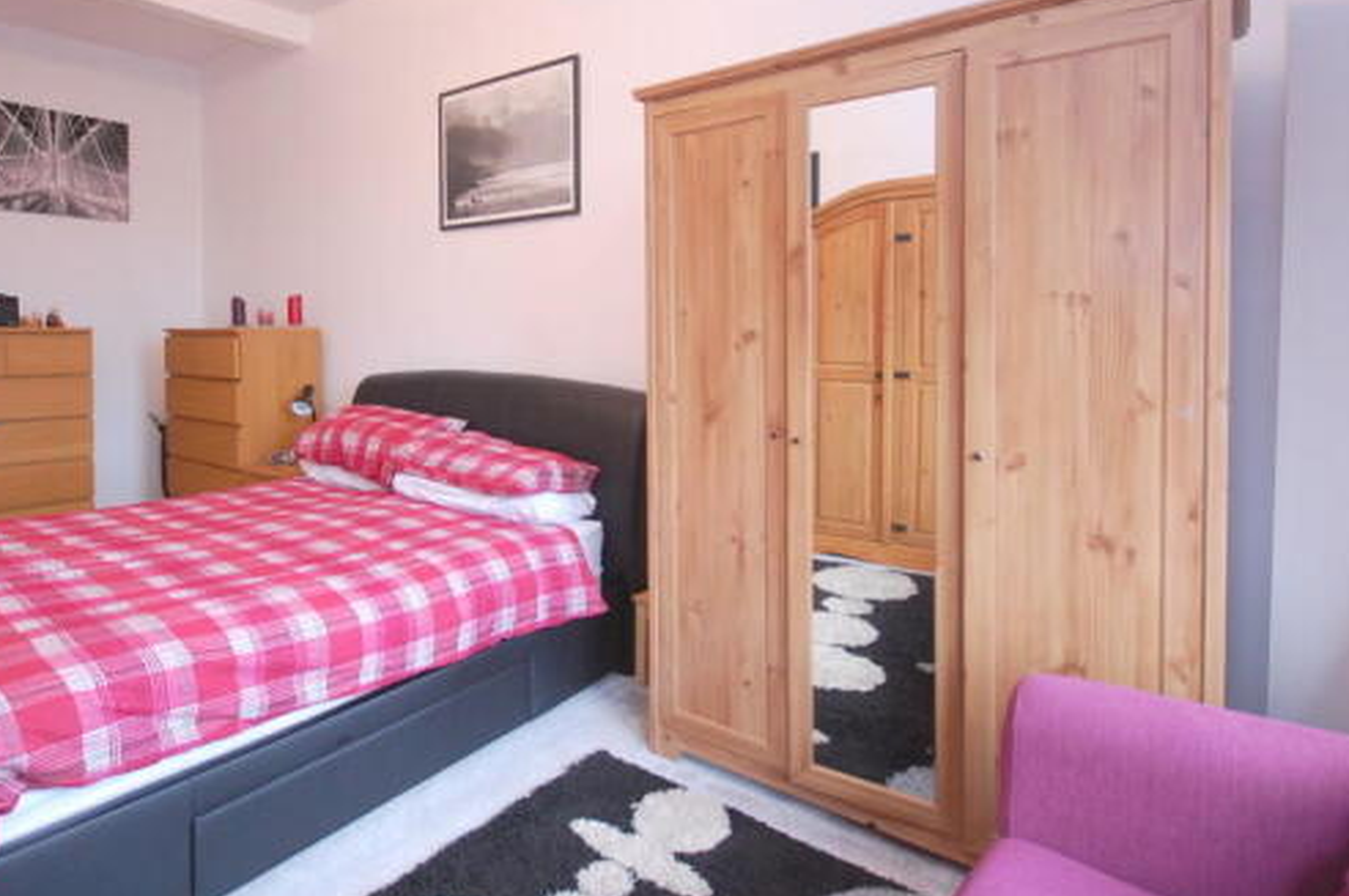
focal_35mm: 20
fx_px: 749
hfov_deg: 83.3
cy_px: 362
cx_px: 557
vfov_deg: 61.3
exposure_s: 1/30
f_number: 4
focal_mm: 10
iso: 800
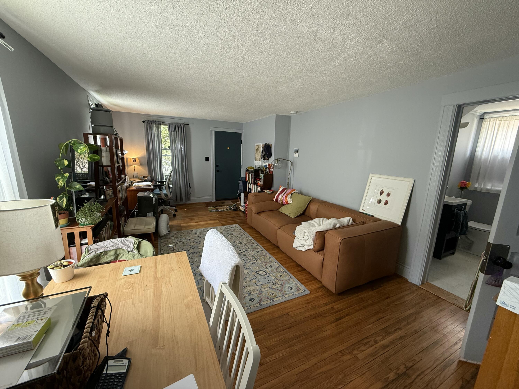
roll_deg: -1.3
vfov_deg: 85.7
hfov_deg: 102.1
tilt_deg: -10.3
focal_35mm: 14
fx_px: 210
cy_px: 194
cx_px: 260
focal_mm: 2.22
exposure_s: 1/60
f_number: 2.2
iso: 200
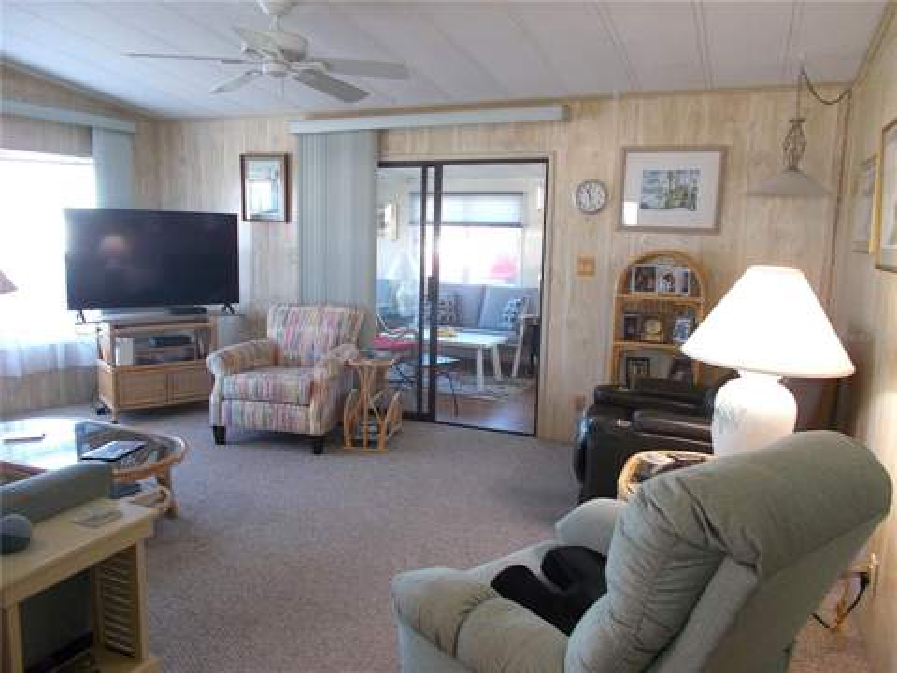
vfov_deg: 53.1
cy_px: 336
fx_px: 674
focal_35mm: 26
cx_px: 448
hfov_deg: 67.3
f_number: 3.2
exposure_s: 1/20
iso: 200
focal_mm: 4.6
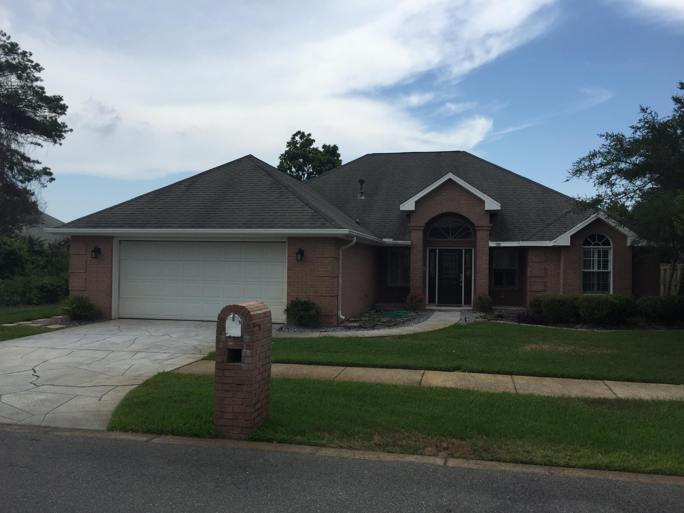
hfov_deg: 61.7
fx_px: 573
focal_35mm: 29
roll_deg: -1.4
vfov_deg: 48.2
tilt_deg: +0.7
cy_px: 256
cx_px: 342
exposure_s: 1/1276
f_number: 2.2
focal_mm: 4.15
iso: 32
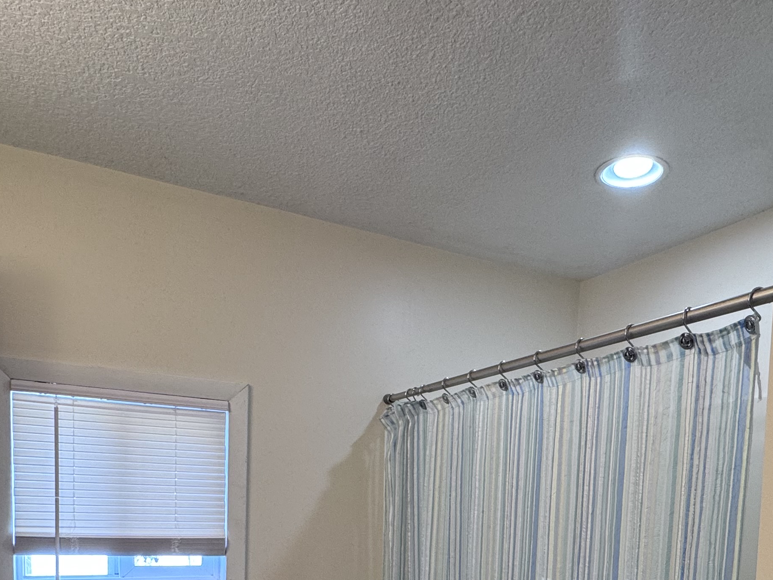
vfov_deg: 40.8
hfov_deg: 58.1
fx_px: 692
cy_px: 555
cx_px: 438
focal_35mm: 31
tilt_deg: -5.4
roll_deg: -2.2
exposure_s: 1/120
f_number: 2.2
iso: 125
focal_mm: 2.22
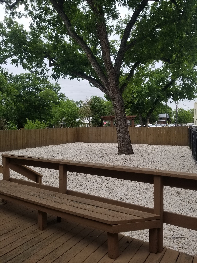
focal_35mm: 26
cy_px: 132
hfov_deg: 53.1
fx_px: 197
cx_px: 98
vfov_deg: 67.3
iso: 50
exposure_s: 1/594
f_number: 1.7
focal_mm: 4.25
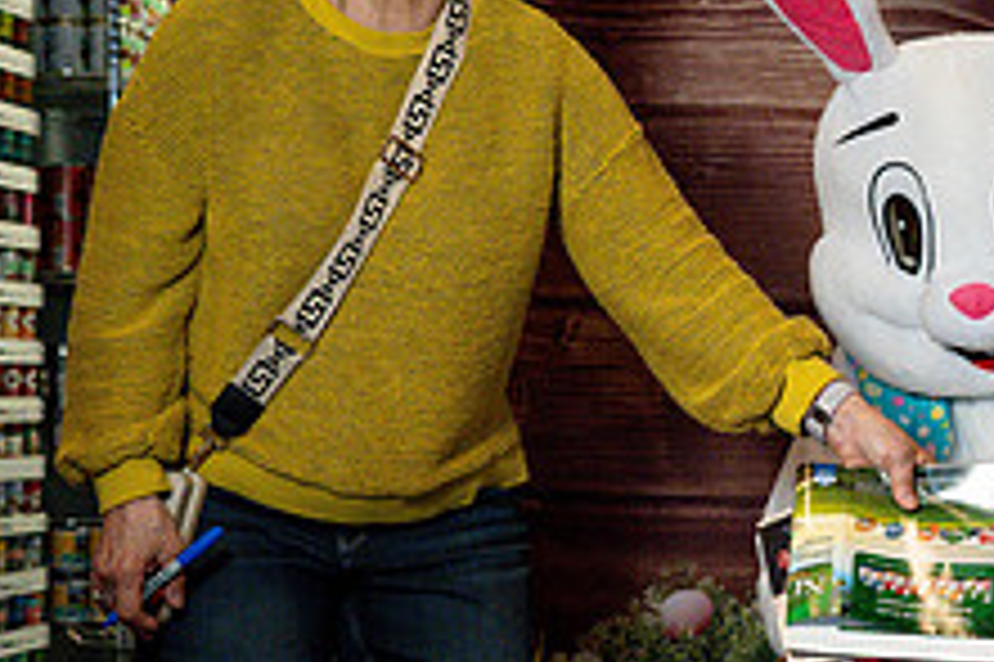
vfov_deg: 14.7
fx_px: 2538
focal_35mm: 92
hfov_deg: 21.5
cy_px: 538
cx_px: 958
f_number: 4.5
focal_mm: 35
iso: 8000
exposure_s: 1/500
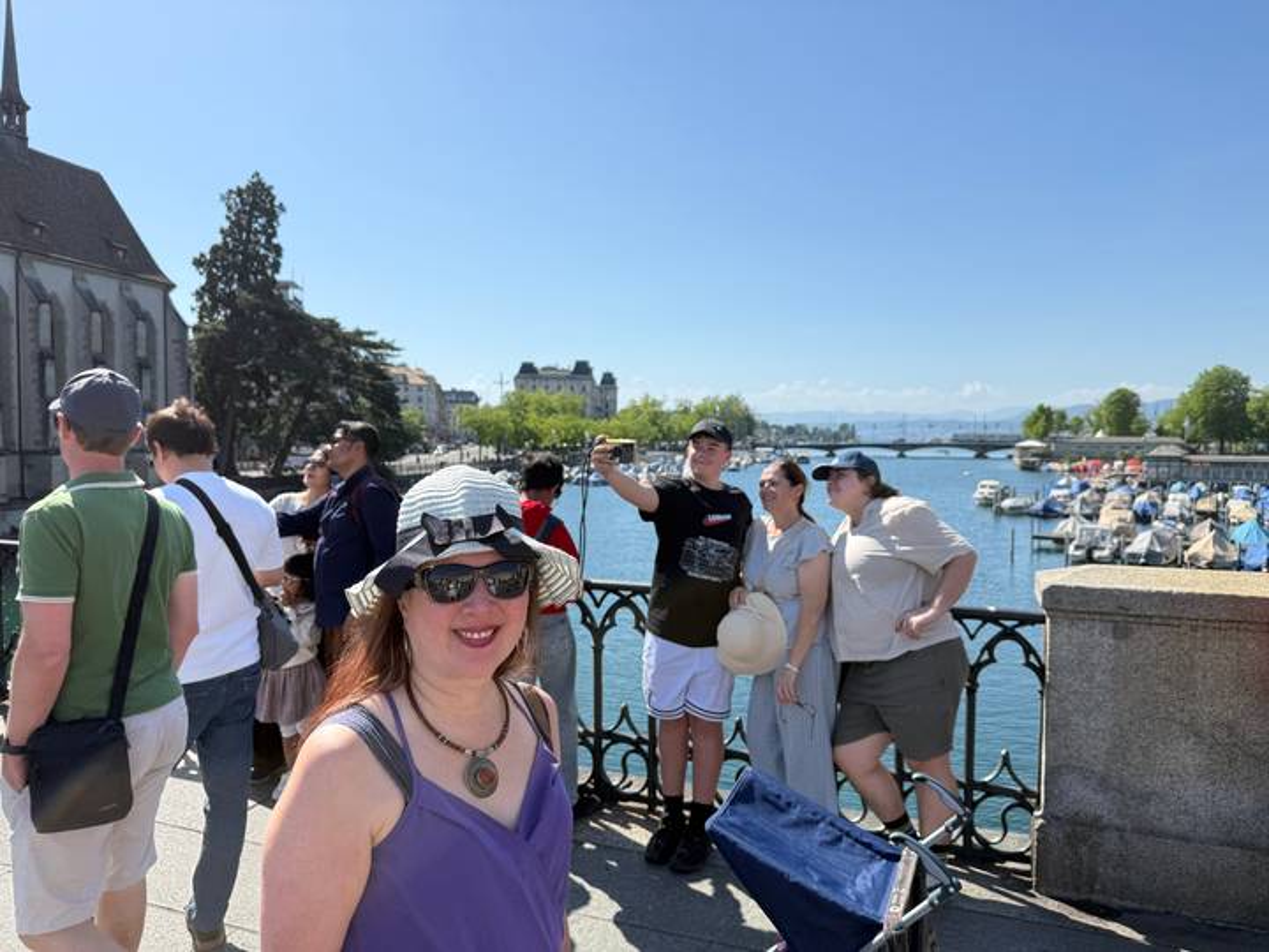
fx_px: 880
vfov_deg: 56.8
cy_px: 476
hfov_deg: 71.6
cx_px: 634
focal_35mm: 24
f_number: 1.78
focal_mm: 6.76
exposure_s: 1/4673
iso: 80
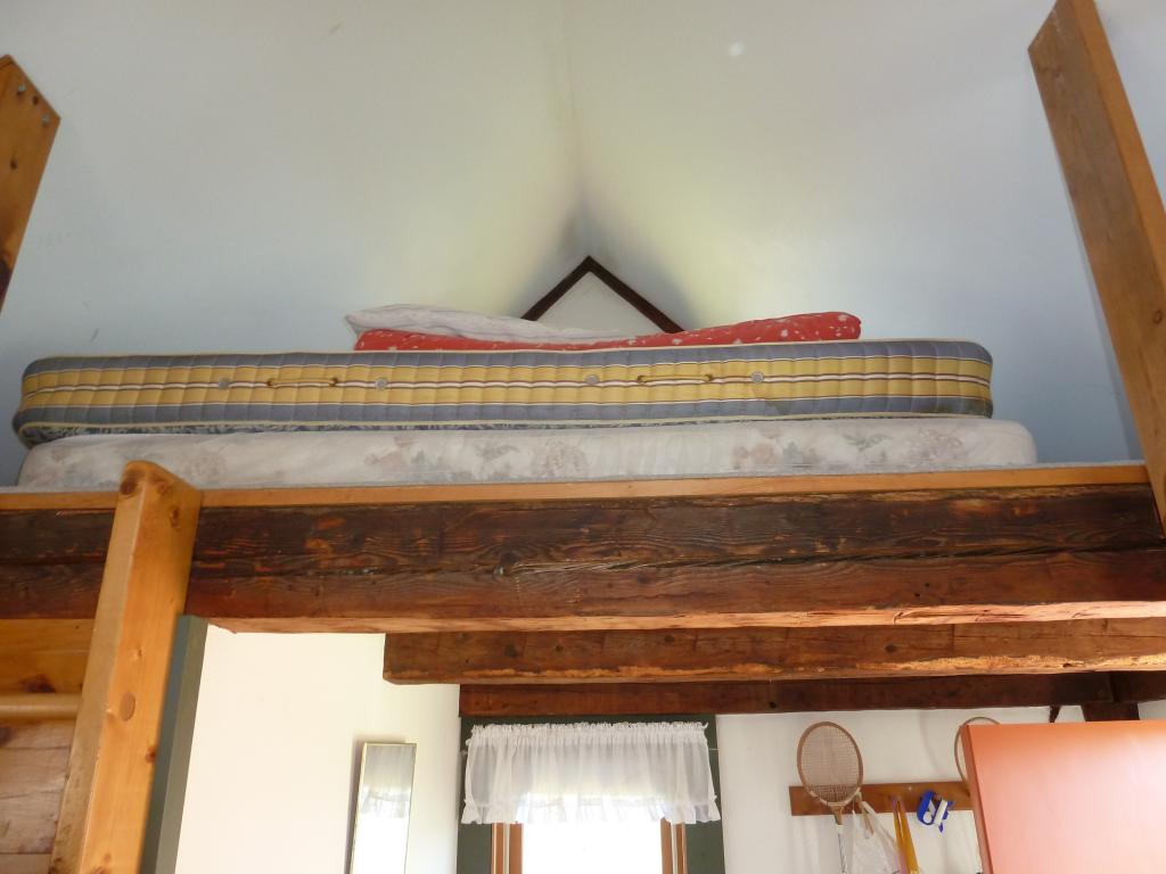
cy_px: 437
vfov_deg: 54.9
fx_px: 842
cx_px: 583
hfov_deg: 69.4
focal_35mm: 25
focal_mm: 4.1
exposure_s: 1/30
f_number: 3.3
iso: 200
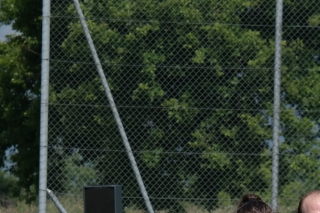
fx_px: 4407
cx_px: 33
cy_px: 296
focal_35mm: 496
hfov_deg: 4.2
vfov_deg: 2.8
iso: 100
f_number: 6.3
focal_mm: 100
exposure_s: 1/500
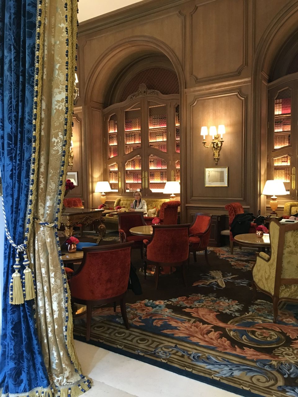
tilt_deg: -3.8
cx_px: 149
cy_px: 198
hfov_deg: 48.2
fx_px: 333
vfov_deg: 61.7
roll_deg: +0.5
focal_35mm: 29
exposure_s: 1/17
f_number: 2.2
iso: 200
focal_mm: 4.15
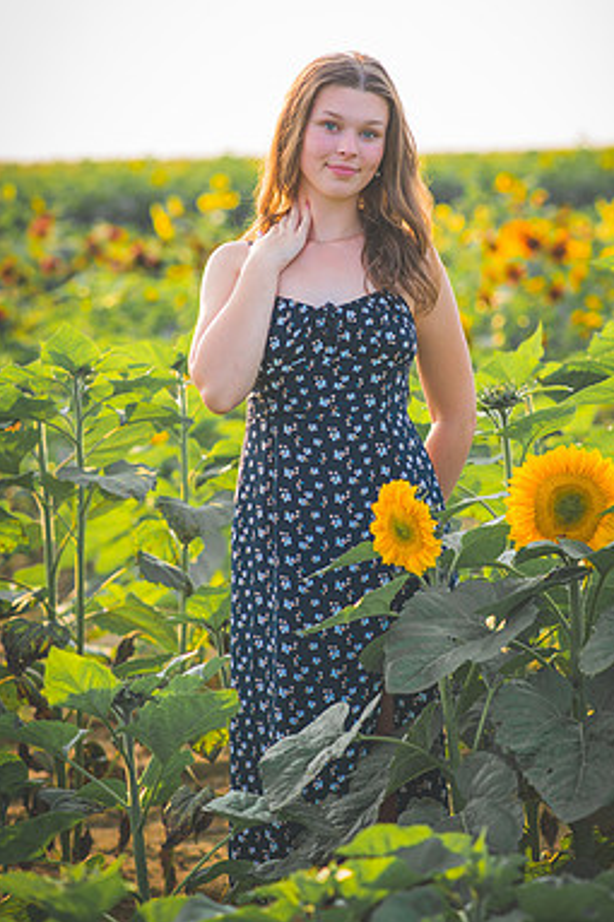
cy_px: 385
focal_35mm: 100
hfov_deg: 13.7
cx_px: 340
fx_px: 2560
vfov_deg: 20.4
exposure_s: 1/640
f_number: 2.8
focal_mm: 85
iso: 100
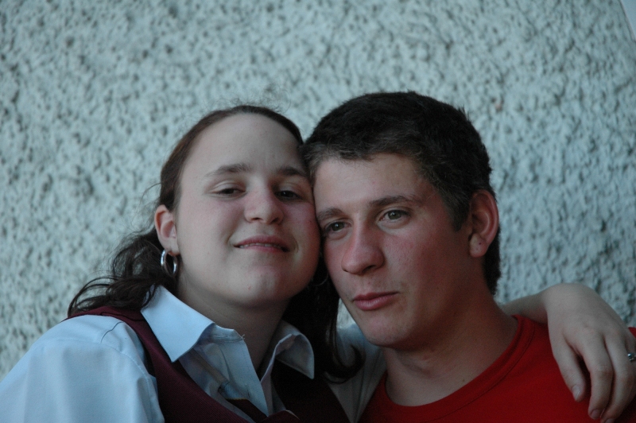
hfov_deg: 21.9
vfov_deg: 14.7
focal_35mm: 93
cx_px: 318
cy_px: 212
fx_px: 1642
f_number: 5
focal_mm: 62
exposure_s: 1/100
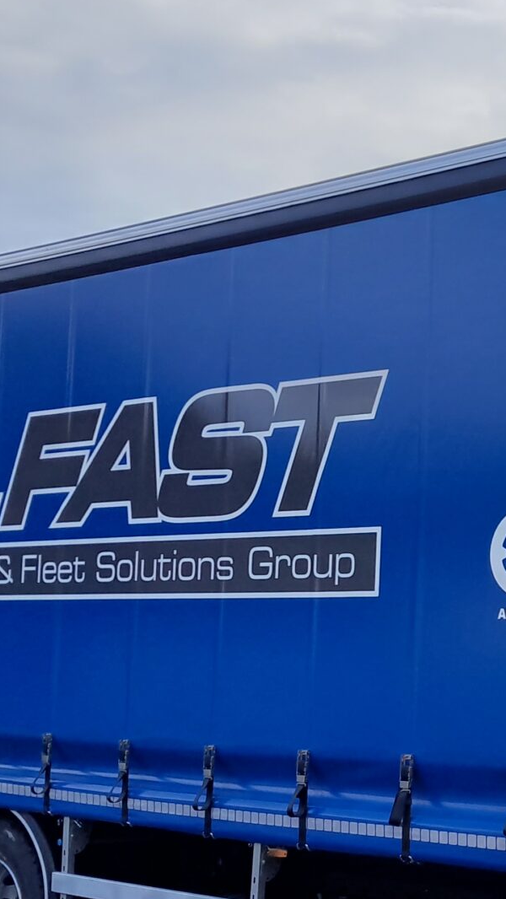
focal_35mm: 68
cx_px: 673
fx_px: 1621
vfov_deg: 30.5
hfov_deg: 16.7
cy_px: 670
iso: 40
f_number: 1.8
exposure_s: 1/739
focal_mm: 4
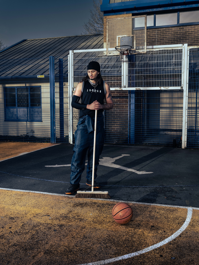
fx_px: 276
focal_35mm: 36
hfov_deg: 39.7
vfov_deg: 51.4
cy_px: 132
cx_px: 100
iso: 100
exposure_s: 1/125
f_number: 8
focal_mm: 45
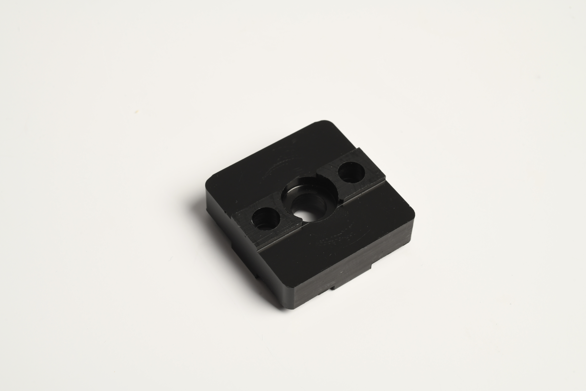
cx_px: 293
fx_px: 977
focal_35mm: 60
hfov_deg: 33.4
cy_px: 196
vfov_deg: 22.6
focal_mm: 60
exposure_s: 1/125
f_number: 18
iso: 400
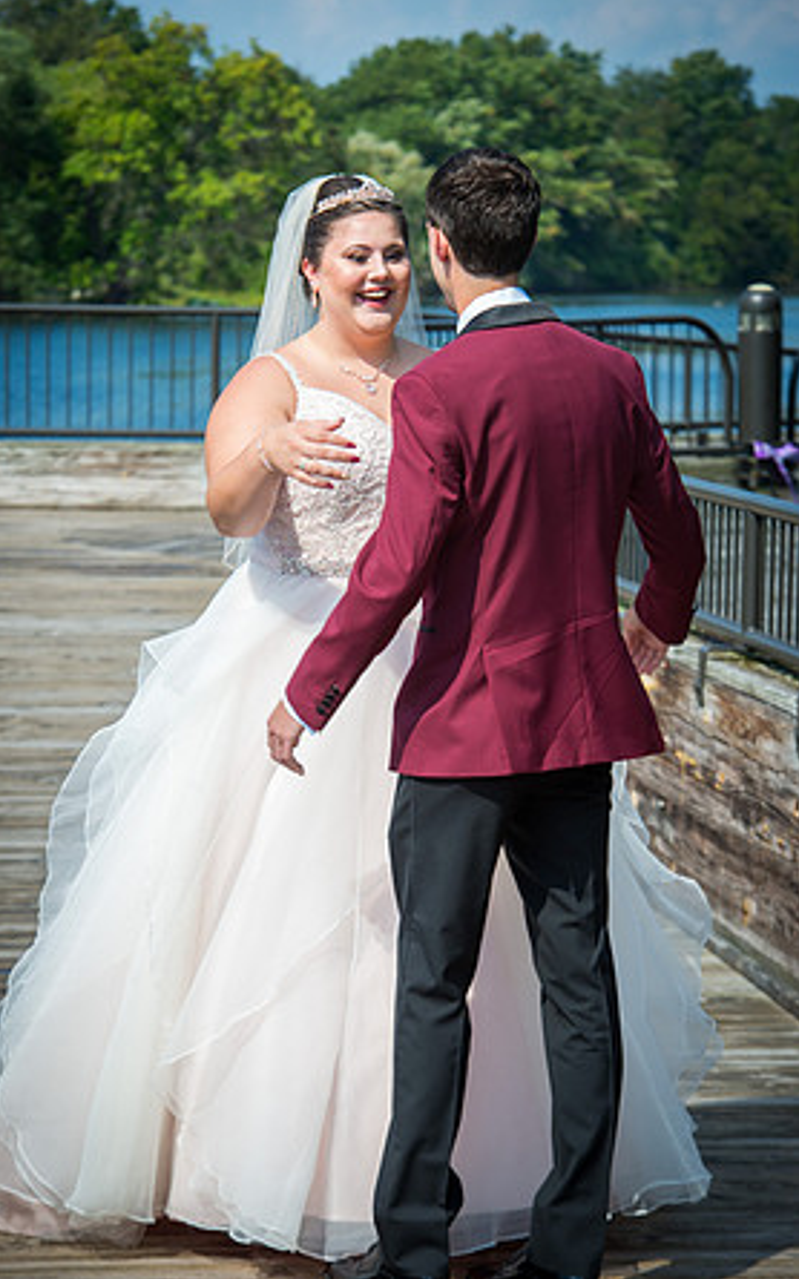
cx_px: 372
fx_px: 4844
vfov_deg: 15.0
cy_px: 635
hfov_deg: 9.4
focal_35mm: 139
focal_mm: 135
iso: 100
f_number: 9.5
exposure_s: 1/180
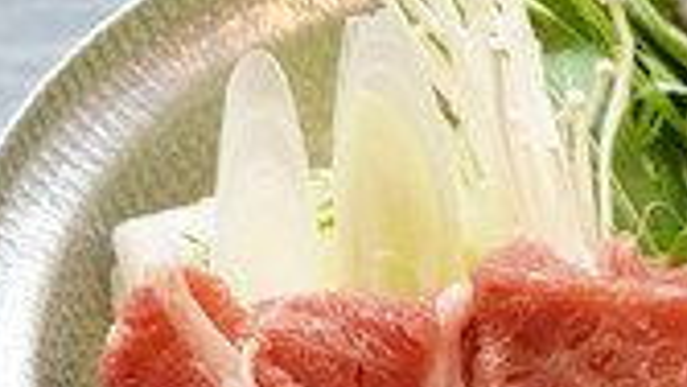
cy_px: 1046
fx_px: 5721
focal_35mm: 314
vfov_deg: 3.8
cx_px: 1140
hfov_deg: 6.7
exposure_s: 1/60
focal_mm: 52
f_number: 5
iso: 320
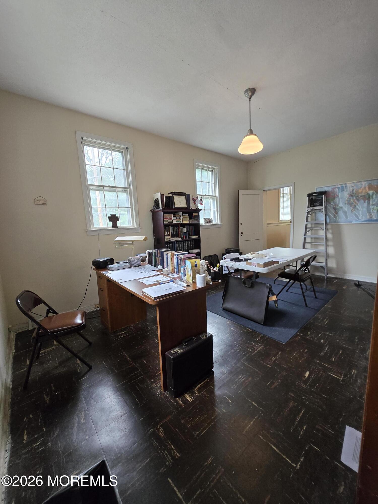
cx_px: 189
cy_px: 252
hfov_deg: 89.9
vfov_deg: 106.2
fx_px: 189
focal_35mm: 13
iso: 125
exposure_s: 1/60
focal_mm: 1.7
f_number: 2.2
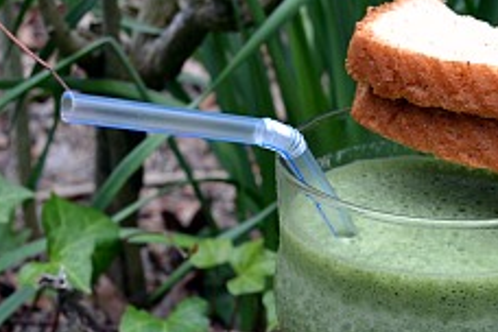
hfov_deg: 25.4
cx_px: 360
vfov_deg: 16.9
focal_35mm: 79
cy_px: 327
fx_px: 1093
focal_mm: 24
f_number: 5.6
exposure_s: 1/125
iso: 180
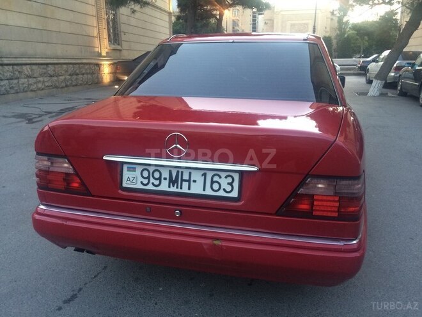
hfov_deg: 61.7
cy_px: 158
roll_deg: +0.5
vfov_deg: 48.2
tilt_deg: -18.0
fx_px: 354
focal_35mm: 29
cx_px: 211
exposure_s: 1/33
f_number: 2.2
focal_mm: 4.15
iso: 125
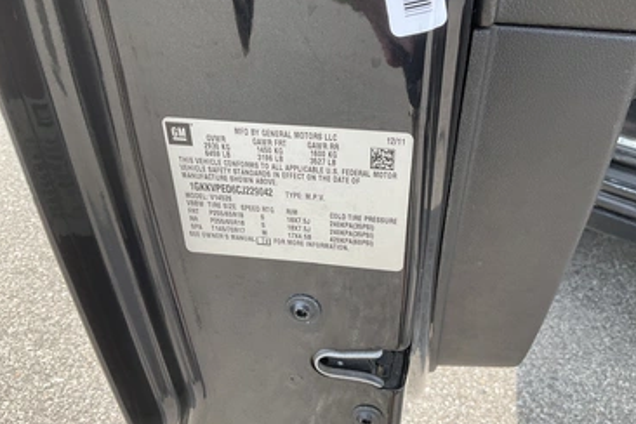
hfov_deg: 57.2
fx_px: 583
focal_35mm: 33
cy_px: 228
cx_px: 332
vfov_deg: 39.9
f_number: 1.8
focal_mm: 3
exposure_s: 1/289
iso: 25
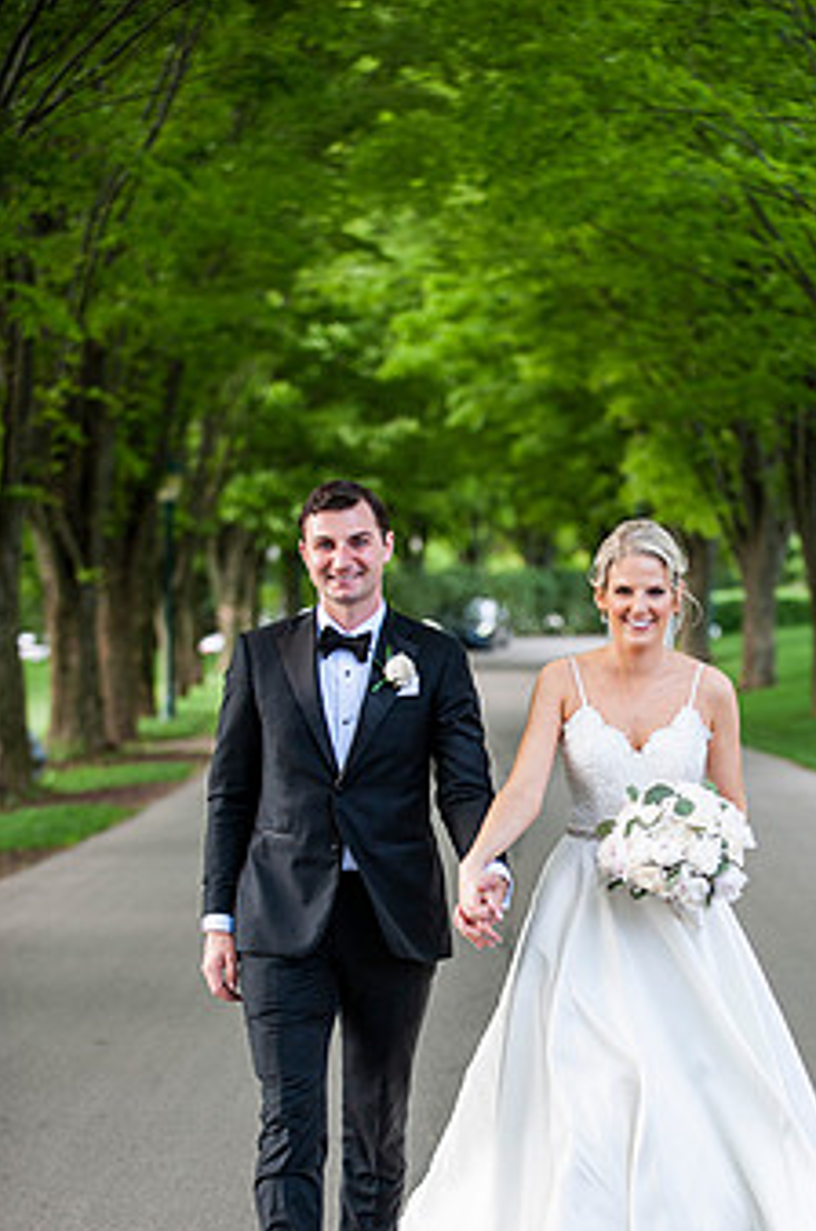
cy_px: 816
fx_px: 4097
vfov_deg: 17.1
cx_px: 537
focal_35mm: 120
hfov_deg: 11.4
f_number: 2.8
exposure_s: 1/1250
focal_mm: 90
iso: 640
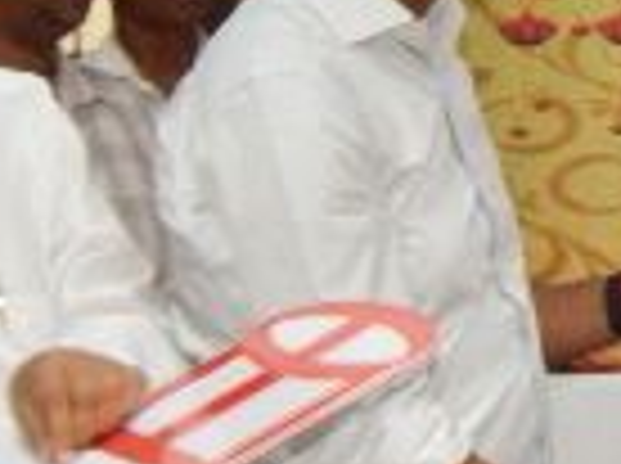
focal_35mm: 144
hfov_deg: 12.6
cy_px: 437
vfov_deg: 10.2
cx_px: 1076
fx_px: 2579
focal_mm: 5.6
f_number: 3.2
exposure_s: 1/30
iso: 200
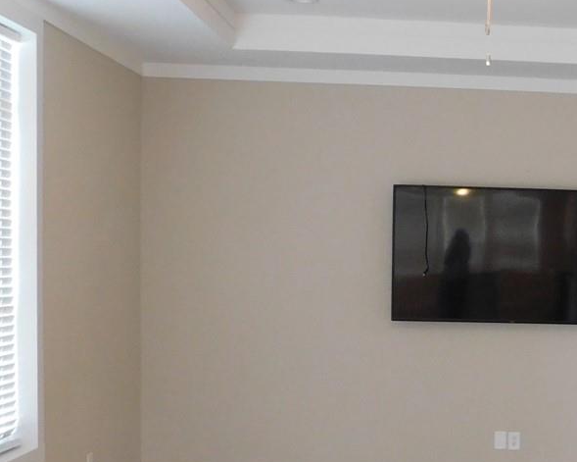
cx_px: 548
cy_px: 341
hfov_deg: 29.4
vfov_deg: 24.7
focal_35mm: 61
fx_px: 1042
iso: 400
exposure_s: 1/25
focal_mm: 4
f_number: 3
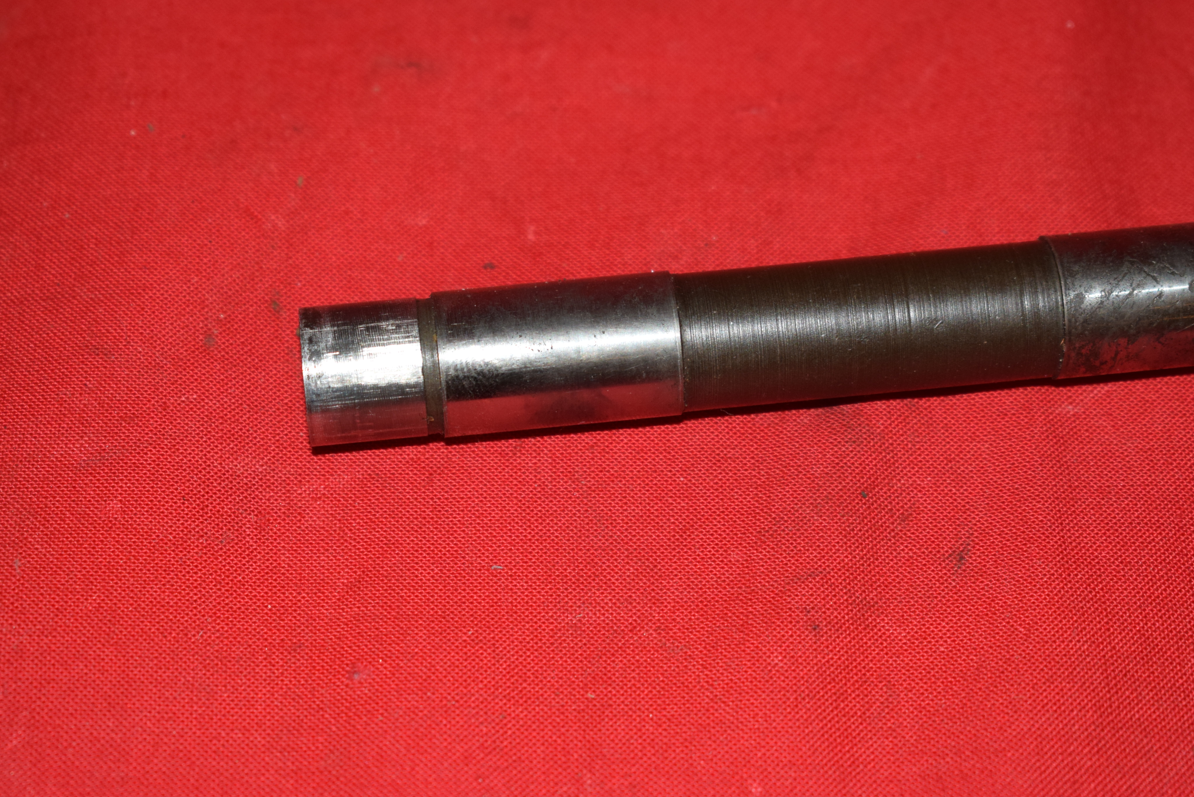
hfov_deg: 22.5
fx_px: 3004
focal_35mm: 91
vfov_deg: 15.1
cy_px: 408
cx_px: 590
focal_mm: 55
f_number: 5.6
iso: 640
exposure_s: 1/160
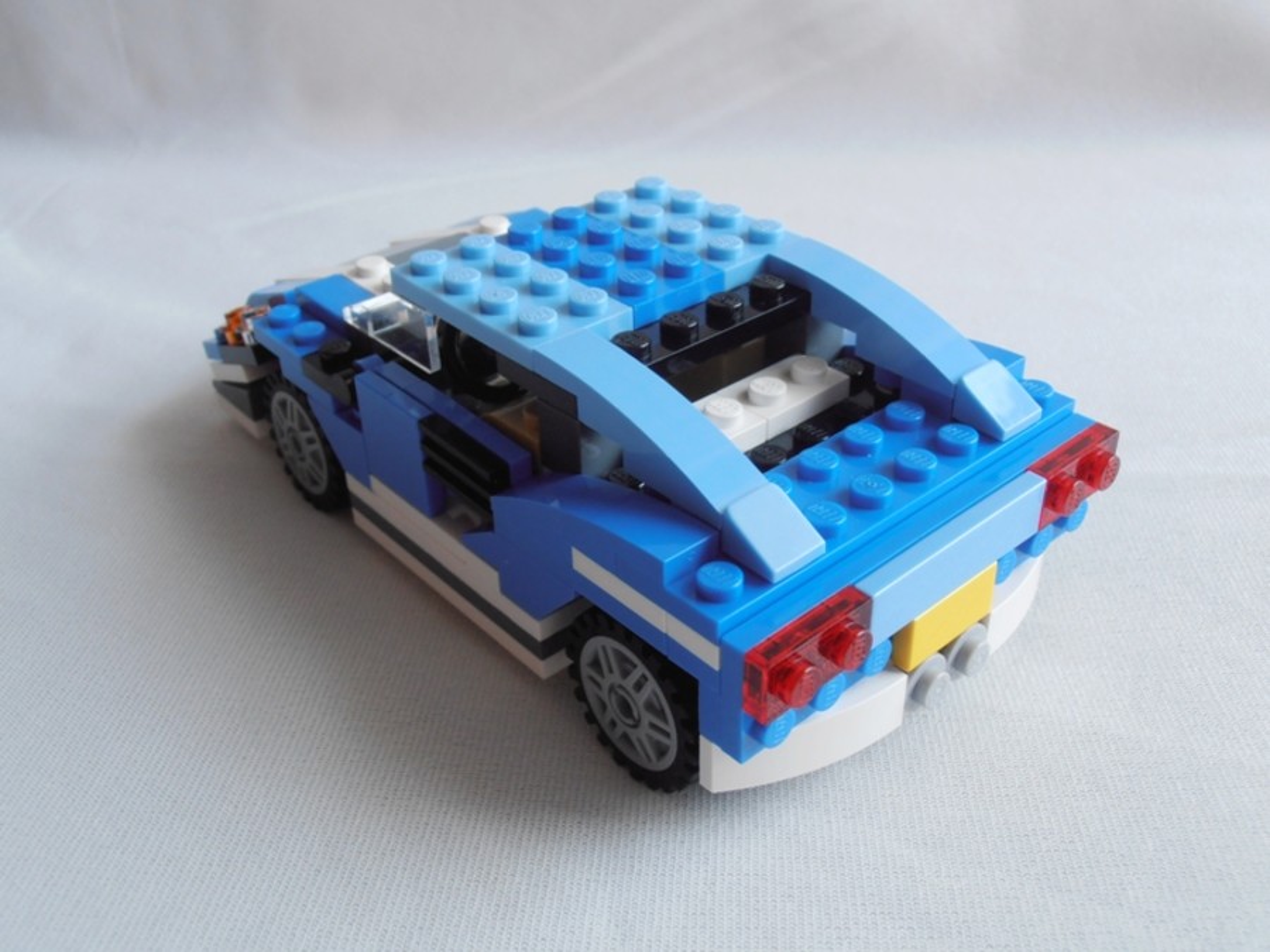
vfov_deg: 38.7
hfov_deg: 50.1
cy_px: 476
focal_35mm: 37
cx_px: 635
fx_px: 1357
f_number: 3.9
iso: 80
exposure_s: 1/80
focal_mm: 6.61
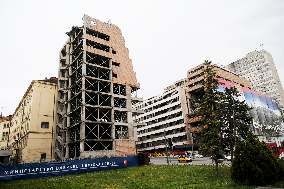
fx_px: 189
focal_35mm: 24
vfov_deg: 53.1
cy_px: 94
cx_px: 142
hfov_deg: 73.7
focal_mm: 24
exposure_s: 1/125
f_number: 3.5
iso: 640
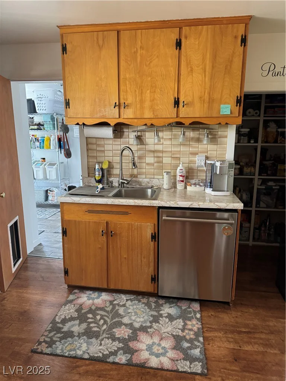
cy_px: 190
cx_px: 143
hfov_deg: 56.8
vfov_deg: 71.6
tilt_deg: -11.8
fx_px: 264
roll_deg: +0.4
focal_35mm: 24
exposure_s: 1/60
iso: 640
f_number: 1.78
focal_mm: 6.76
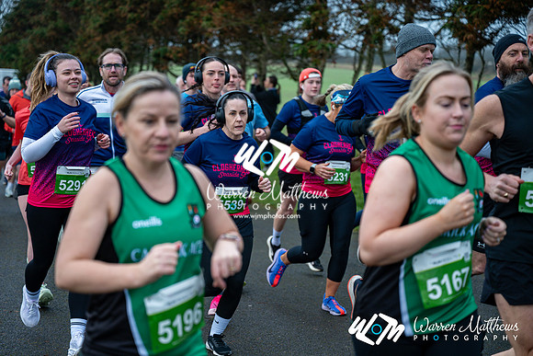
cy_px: 178
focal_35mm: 70
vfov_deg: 19.5
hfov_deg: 28.8
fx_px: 1037
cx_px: 266
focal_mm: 70
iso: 500
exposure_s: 1/1250
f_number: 2.8
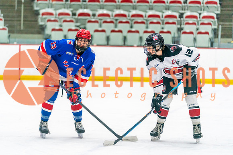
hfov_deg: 13.5
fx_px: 981
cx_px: 103
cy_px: 78
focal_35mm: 151
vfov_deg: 9.1
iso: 3200
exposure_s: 1/1000
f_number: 2.8
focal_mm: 136
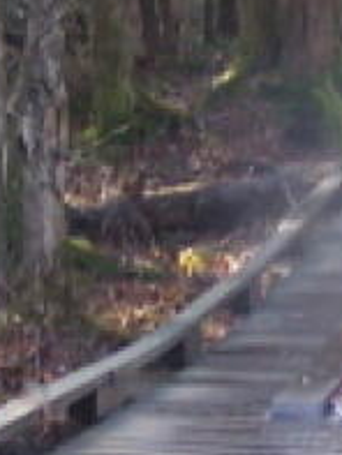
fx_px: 3461
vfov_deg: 7.5
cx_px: 414
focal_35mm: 263
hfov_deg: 5.6
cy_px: 264
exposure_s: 1/40
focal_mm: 6.3
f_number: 2.8
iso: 80
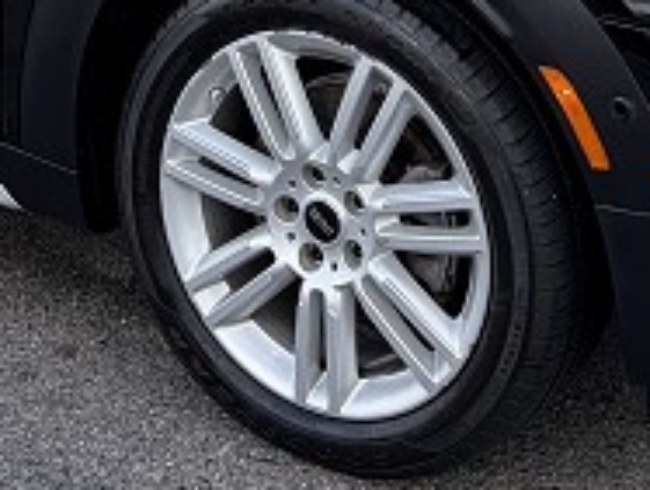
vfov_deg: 12.2
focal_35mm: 111
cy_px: -427
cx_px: 153
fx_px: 2088
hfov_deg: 17.6
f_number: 1.6
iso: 50
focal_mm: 5.96
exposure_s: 1/840
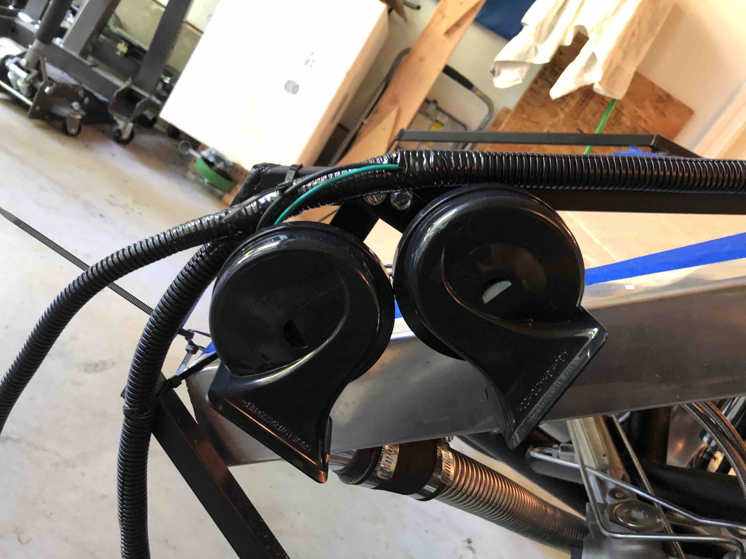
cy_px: 280
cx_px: 373
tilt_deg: -18.7
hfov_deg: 63.4
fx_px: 603
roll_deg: -33.8
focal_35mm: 28
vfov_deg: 49.7
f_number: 1.8
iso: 100
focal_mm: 4
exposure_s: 1/11
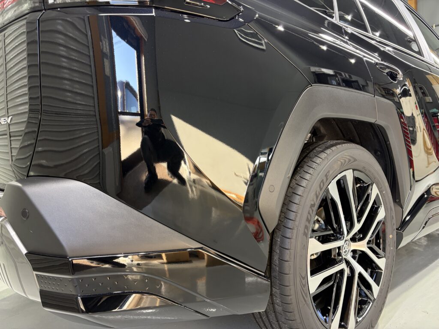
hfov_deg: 67.3
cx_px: 220
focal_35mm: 26
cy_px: 164
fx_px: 330
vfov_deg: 53.1
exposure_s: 1/60
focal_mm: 5.96
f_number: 1.6
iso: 160
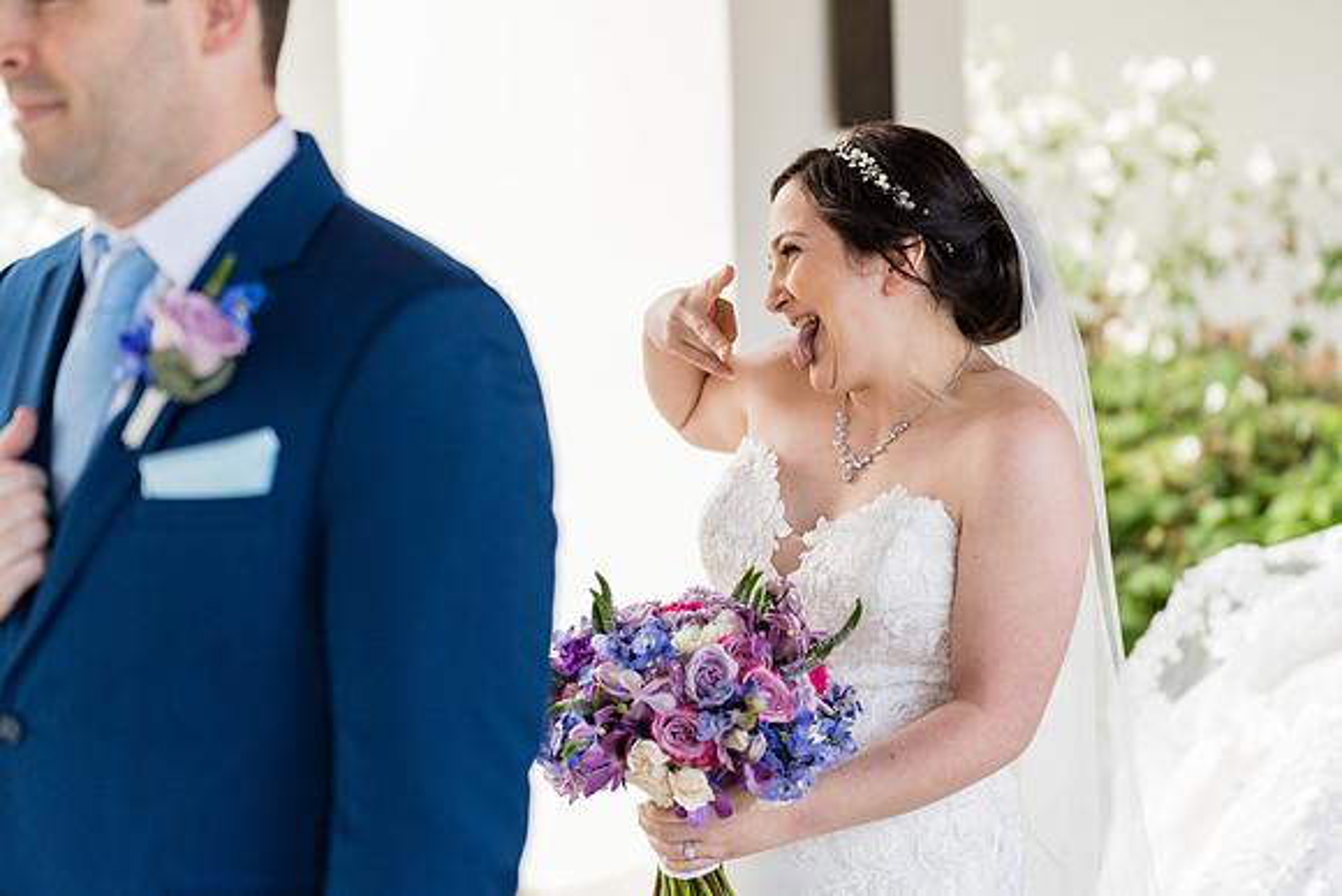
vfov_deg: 15.0
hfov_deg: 22.4
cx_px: 671
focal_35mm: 91
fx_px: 3393
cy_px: 448
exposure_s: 1/2000
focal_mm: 91
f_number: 2.8
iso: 800
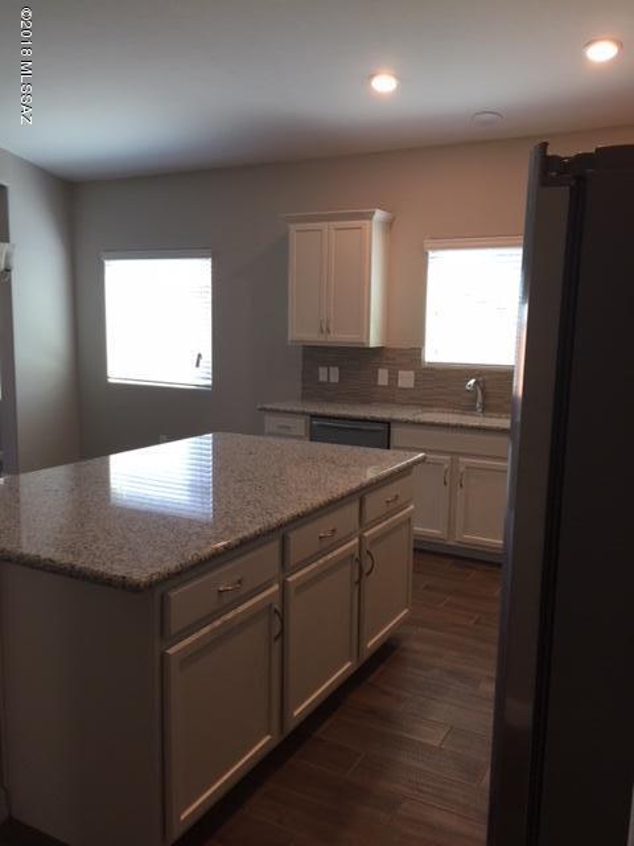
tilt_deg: -7.4
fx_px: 708
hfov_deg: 48.2
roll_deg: -0.3
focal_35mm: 29
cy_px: 423
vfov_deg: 61.7
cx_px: 317
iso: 32
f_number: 2.2
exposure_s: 1/30
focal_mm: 4.15
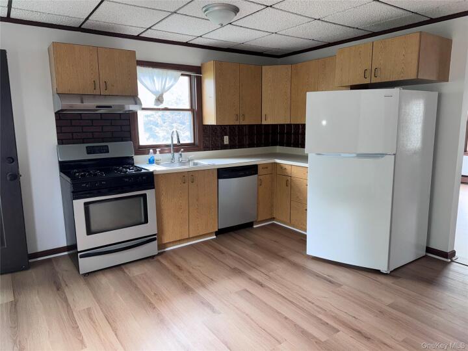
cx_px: 234
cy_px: 176
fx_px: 324
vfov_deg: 56.8
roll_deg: +0.5
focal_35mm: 24
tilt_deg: -9.1
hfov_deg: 71.6
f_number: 1.78
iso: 80
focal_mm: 6.76
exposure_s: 1/30
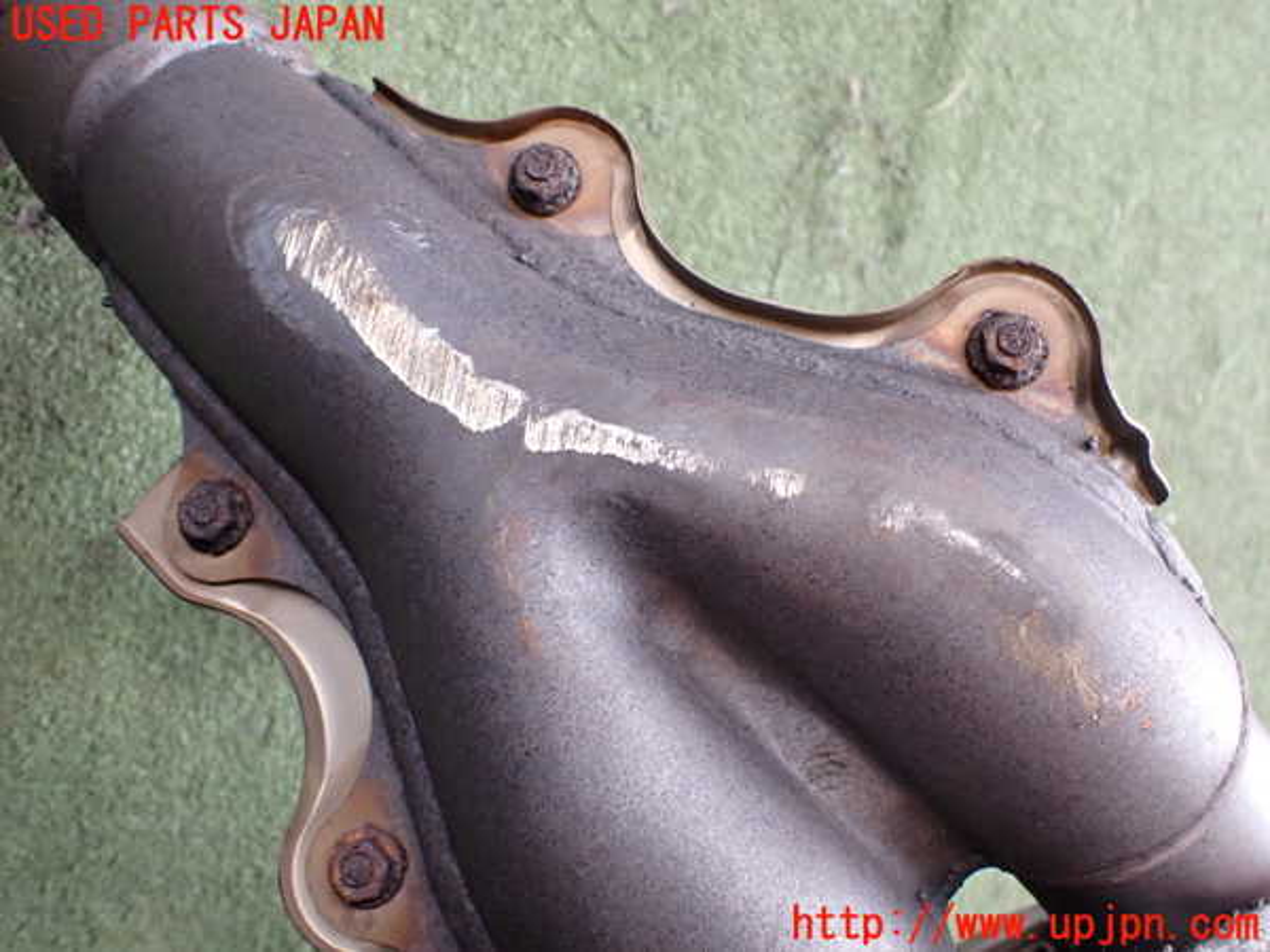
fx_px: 1101
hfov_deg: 60.0
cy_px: 476
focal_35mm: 30
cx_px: 635
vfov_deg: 46.8
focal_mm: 5.4
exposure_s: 1/125
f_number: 2.3
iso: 320
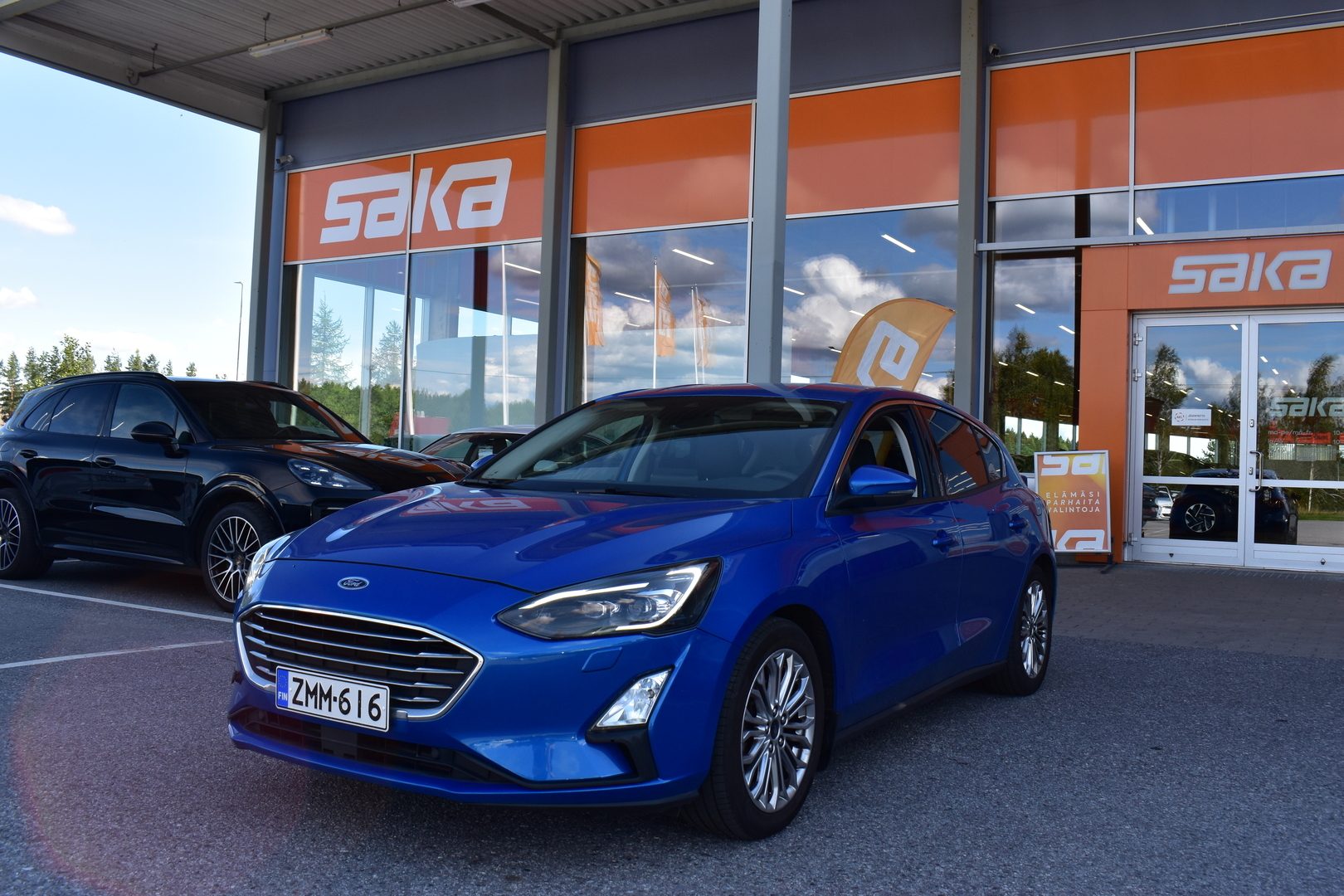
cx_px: 672
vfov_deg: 41.7
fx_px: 1176
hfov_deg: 59.5
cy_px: 448
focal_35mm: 32
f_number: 9.5
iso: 400
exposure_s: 1/250
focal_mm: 21
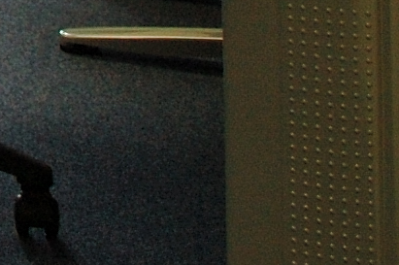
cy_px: -608
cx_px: -861
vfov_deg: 6.5
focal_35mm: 187
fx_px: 2066
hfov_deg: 8.8
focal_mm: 17
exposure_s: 1/100
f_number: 5
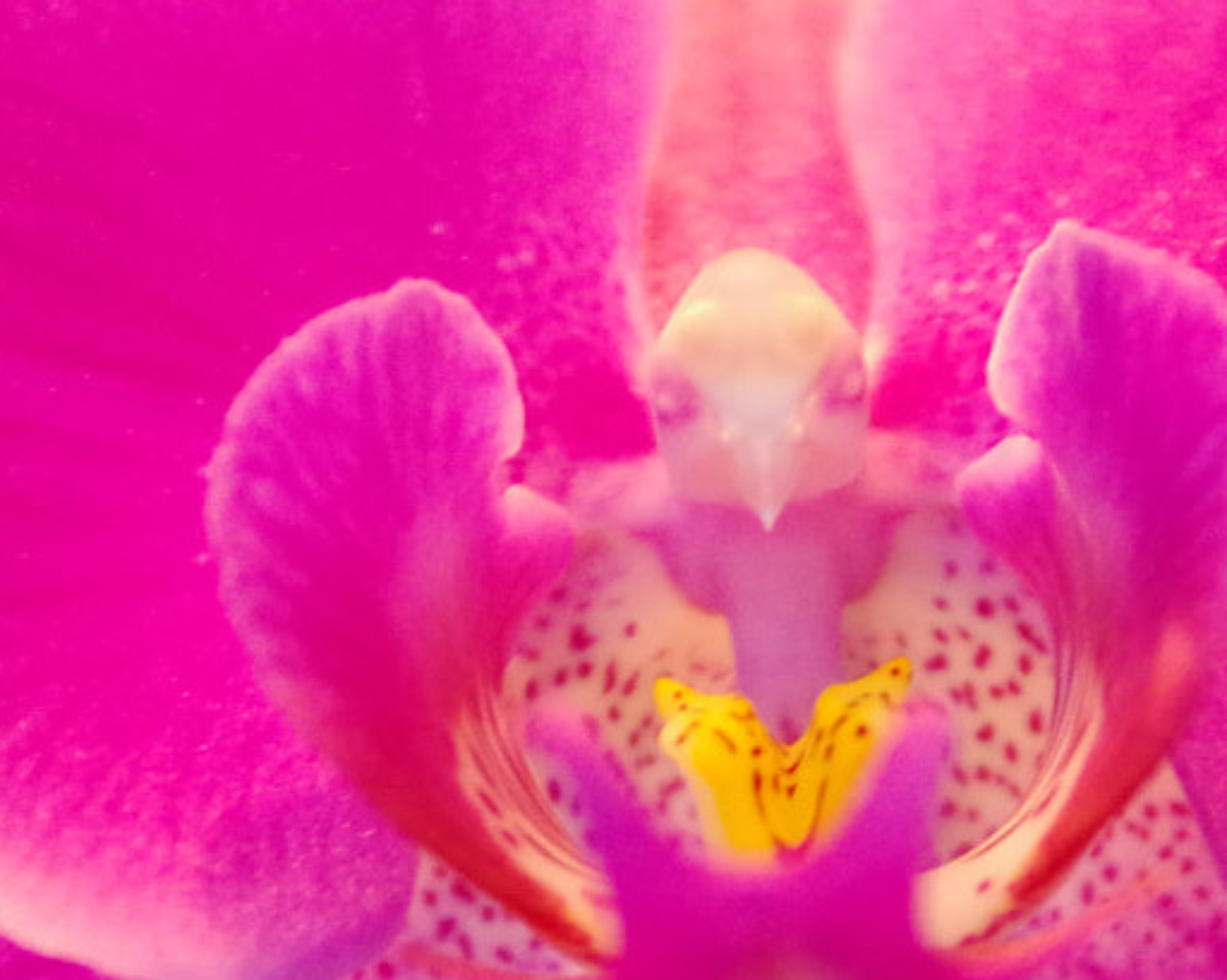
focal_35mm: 308
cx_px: 868
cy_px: 707
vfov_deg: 5.0
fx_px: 11178
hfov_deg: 6.3
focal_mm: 70
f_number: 4
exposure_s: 1/30
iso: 1600
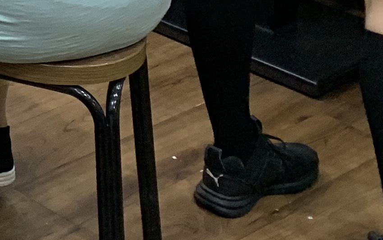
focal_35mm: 131
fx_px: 1367
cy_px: -420
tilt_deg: -8.8
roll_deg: -0.4
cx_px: -326
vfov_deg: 8.7
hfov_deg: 14.0
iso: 125
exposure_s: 1/60
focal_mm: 4.25
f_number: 1.8
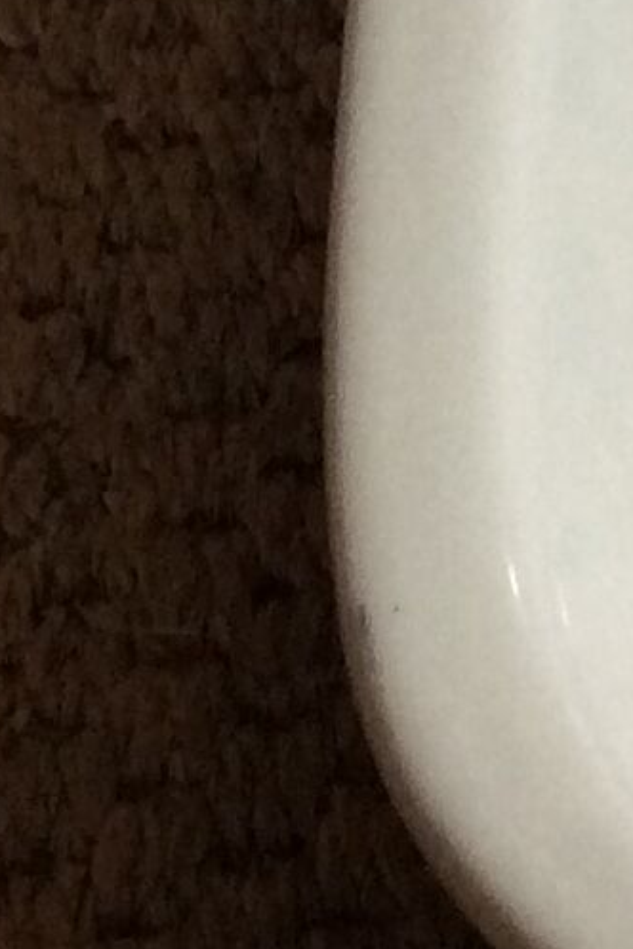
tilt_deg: -45.8
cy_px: 354
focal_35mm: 173
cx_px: 1563
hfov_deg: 7.4
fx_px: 4563
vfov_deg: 11.9
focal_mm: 3.3
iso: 125
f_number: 2.4
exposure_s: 1/25
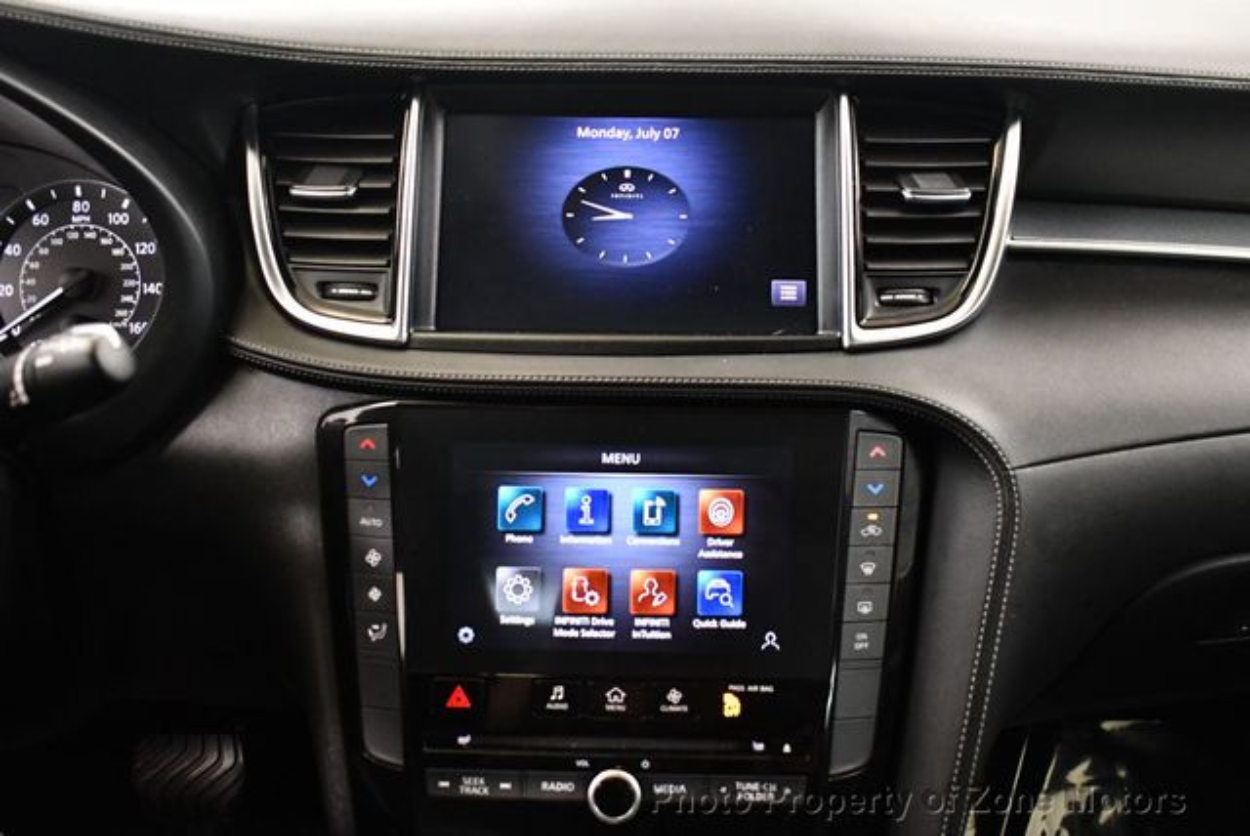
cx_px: 625
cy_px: 418
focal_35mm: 36
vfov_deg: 36.9
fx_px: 1251
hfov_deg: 53.1
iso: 3200
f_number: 3.5
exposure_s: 1/60
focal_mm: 18
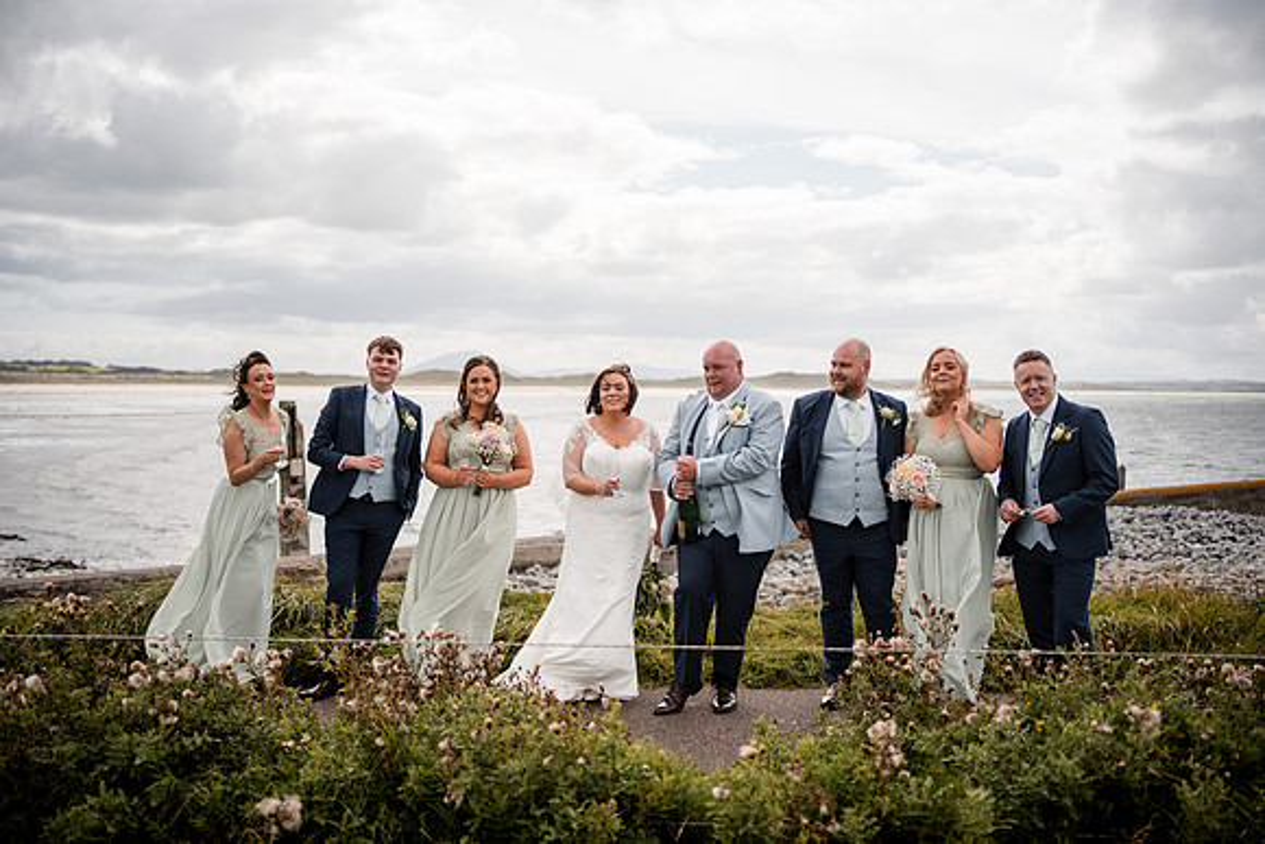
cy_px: 422
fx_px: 1230
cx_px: 632
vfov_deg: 37.9
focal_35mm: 35
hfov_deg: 54.4
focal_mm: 35
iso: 100
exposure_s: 1/3200
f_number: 2.2
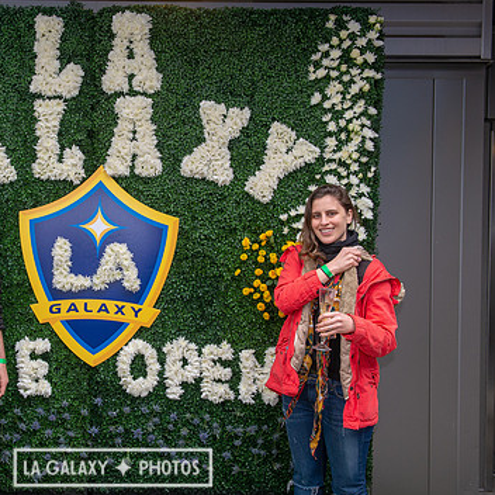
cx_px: 112
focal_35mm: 49
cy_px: 257
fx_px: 793
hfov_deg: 33.8
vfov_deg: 34.7
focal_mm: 35
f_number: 6.3
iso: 500
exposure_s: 1/125
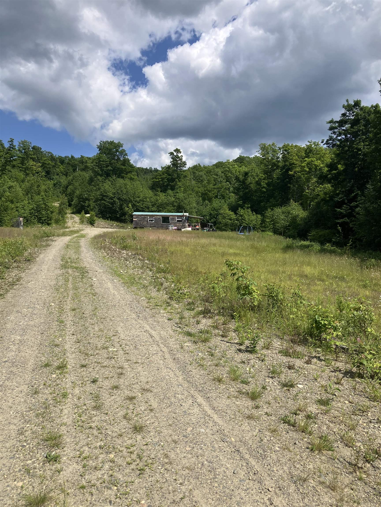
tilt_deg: +5.9
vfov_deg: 63.4
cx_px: 190
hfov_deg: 49.7
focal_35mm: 28
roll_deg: +0.4
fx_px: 411
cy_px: 254
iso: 32
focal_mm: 3.99
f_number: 1.8
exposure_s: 1/2703
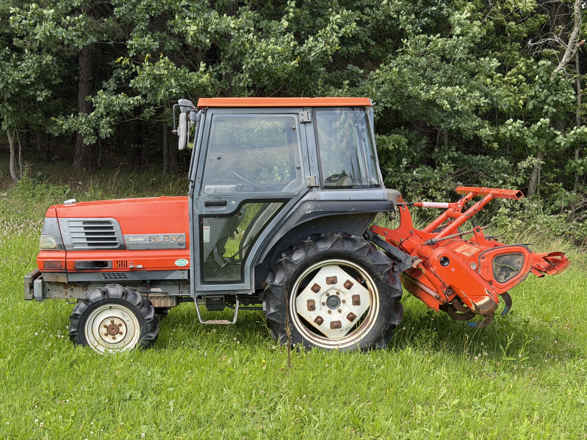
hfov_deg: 39.7
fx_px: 814
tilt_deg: +0.6
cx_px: 294
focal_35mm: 48
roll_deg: +1.7
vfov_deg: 30.3
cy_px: 220
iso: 64
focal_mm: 6.76
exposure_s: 1/1167
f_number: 1.78
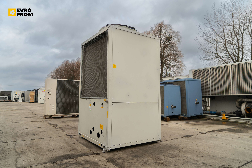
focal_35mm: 24
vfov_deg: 53.1
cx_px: 126
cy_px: 84
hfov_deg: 73.7
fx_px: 168
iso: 400
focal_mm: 24
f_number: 4
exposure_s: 1/160
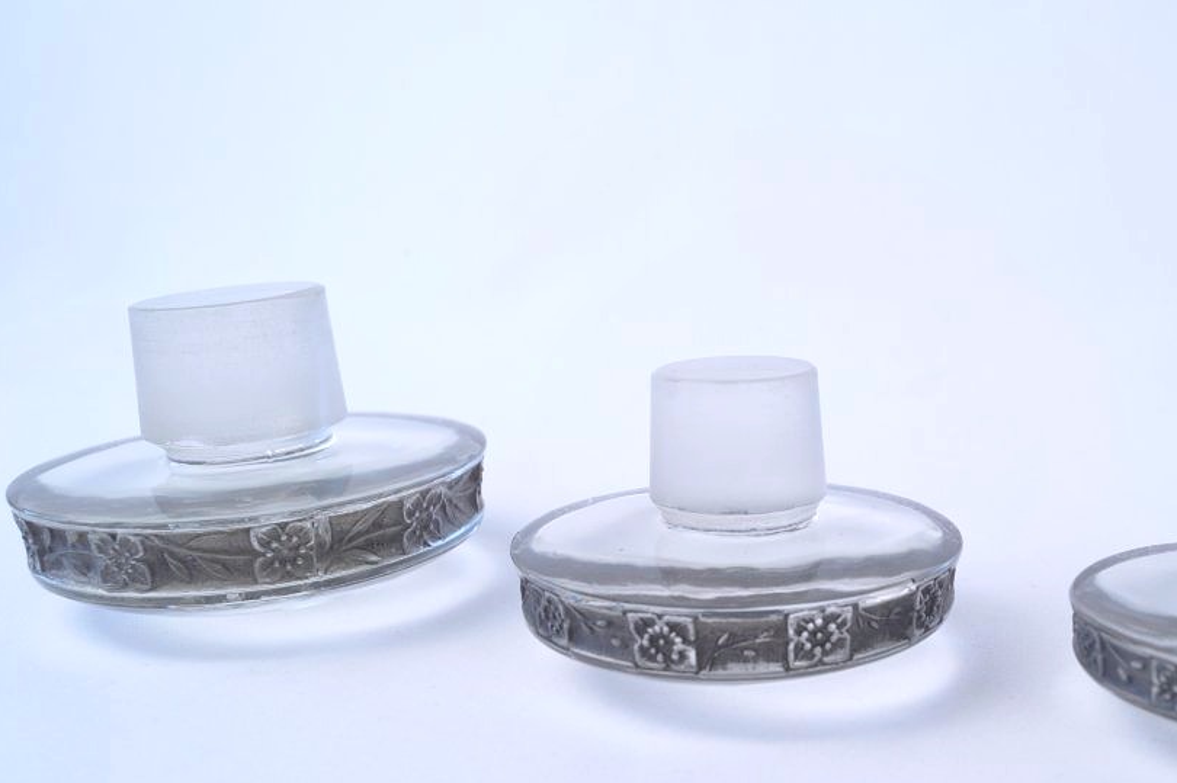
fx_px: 1307
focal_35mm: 40
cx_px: 796
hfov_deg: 47.6
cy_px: 484
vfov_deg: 33.2
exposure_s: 1/25
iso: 200
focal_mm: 18
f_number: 9
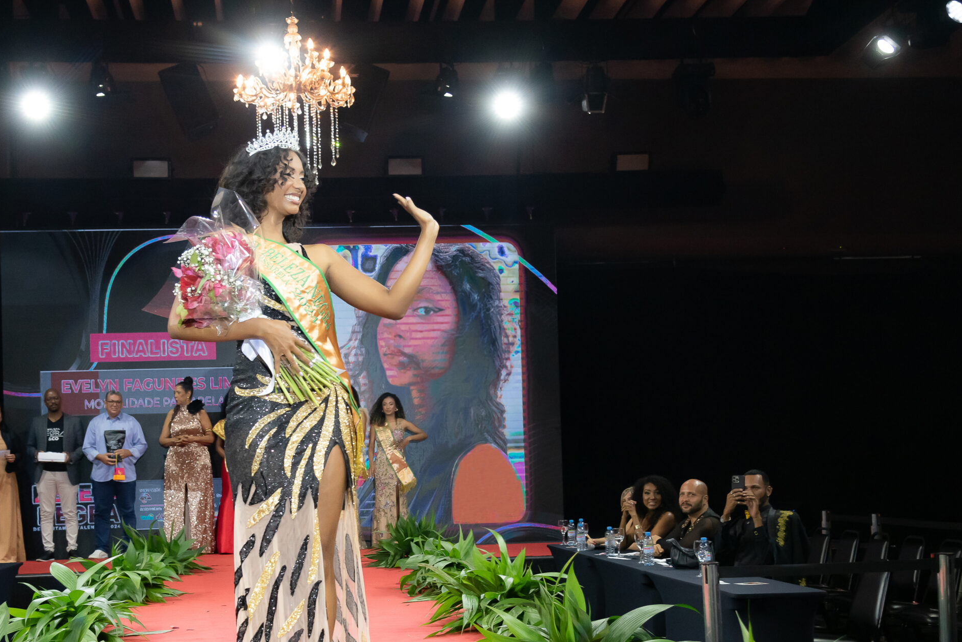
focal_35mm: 46
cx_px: 379
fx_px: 1230
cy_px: 426
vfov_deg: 29.1
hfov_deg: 42.5
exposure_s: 1/200
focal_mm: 34
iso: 2000
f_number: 5
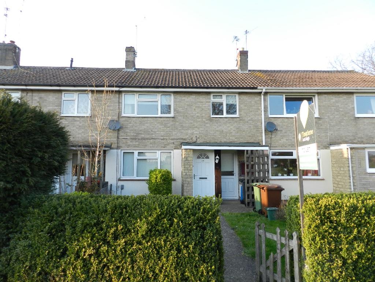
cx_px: 188
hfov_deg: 73.9
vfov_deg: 58.9
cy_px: 141
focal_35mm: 23
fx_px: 249
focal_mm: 4
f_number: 3.4
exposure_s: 1/160
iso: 160
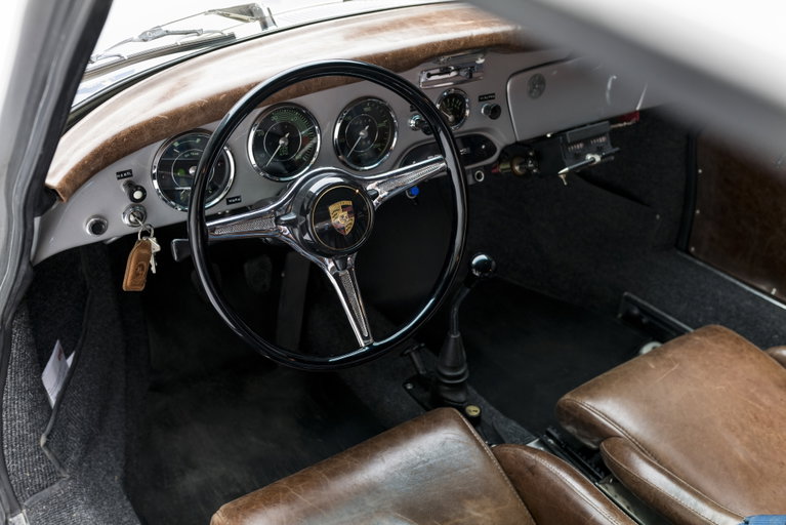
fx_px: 764
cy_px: 262
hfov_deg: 54.4
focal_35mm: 35
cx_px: 393
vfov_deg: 37.9
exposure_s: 1/25
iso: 800
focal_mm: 35
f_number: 4
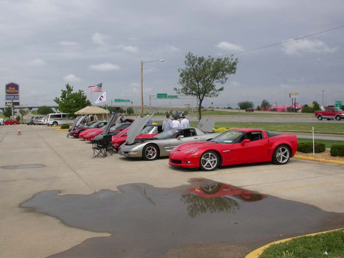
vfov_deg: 37.7
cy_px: 129
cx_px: 172
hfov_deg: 49.0
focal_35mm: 38
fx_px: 378
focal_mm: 7.85
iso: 100
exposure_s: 1/534
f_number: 6.7
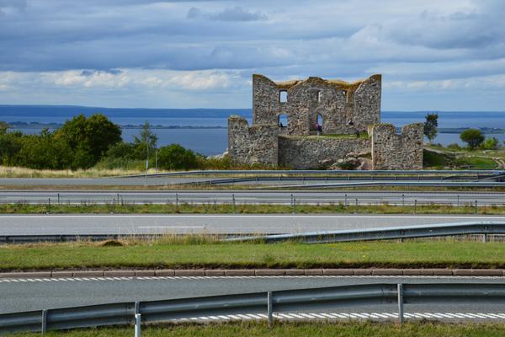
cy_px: 168
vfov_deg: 22.6
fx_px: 842
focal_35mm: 60
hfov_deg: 33.4
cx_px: 252
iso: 400
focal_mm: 40
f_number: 11
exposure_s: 1/500
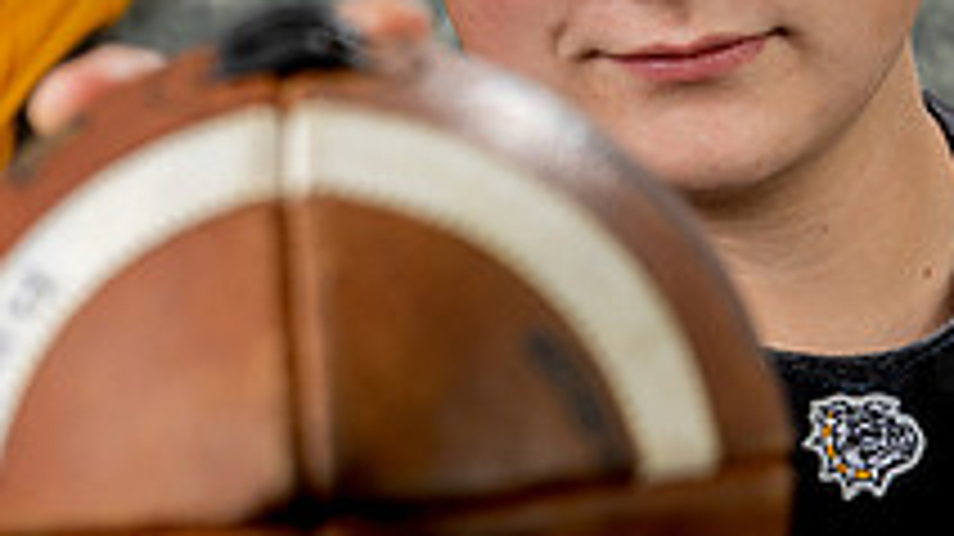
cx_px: 585
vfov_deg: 6.0
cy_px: 34
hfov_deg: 10.7
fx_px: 5082
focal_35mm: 201
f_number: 6.3
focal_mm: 70
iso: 125
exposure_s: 1/160
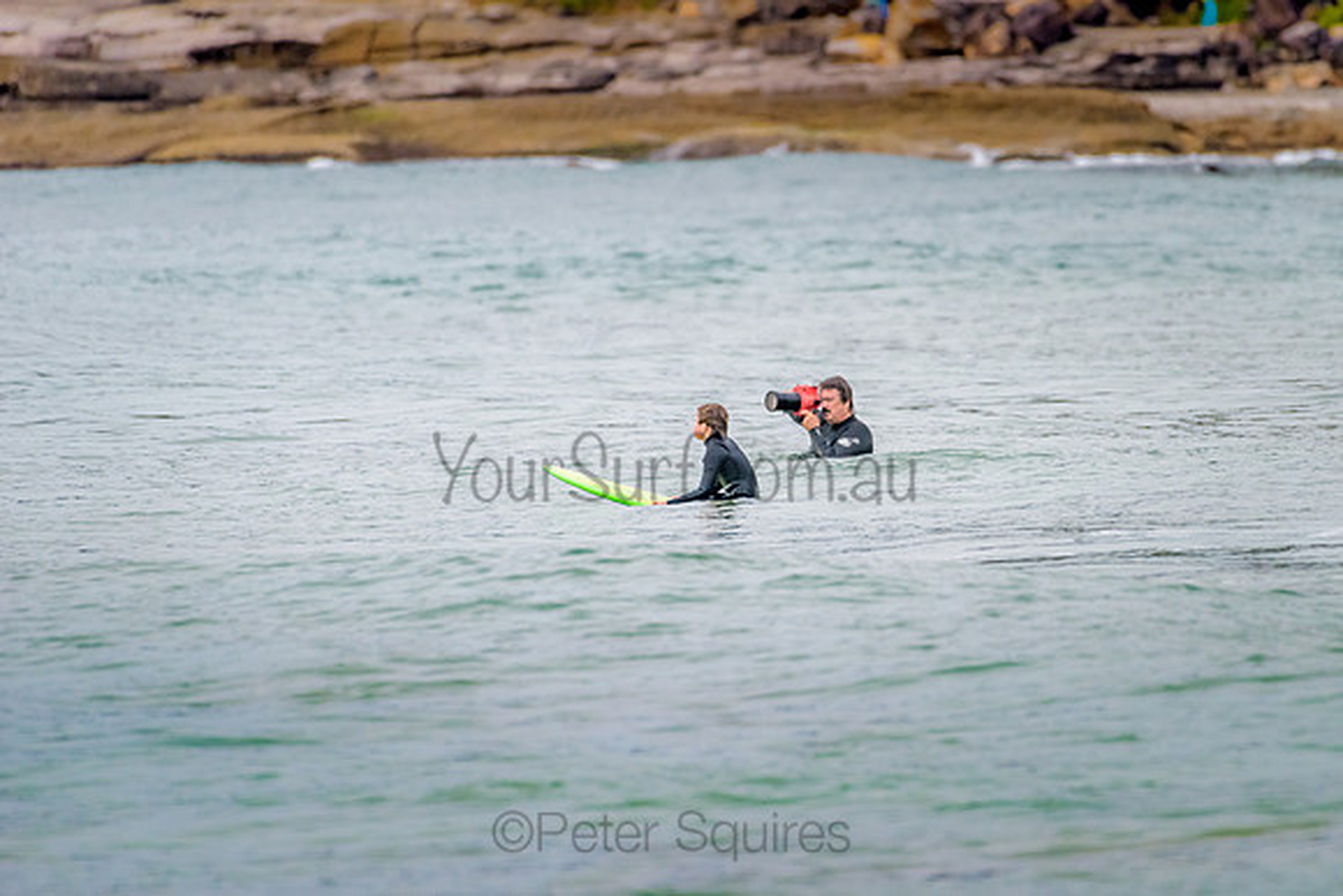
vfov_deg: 2.2
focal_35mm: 613
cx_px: 823
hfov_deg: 3.4
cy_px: 403
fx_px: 22870
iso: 640
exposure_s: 1/800
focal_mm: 500
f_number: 5.6
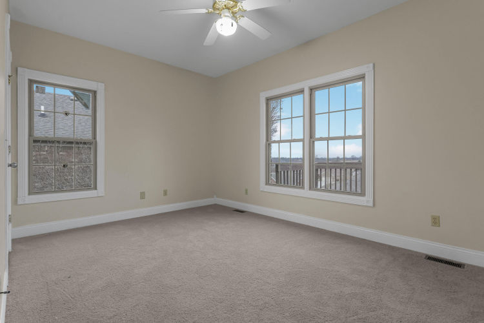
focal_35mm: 17
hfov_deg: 93.3
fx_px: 229
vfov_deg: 70.4
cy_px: 162
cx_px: 242
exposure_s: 1/3
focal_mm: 17
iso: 800
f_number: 7.1
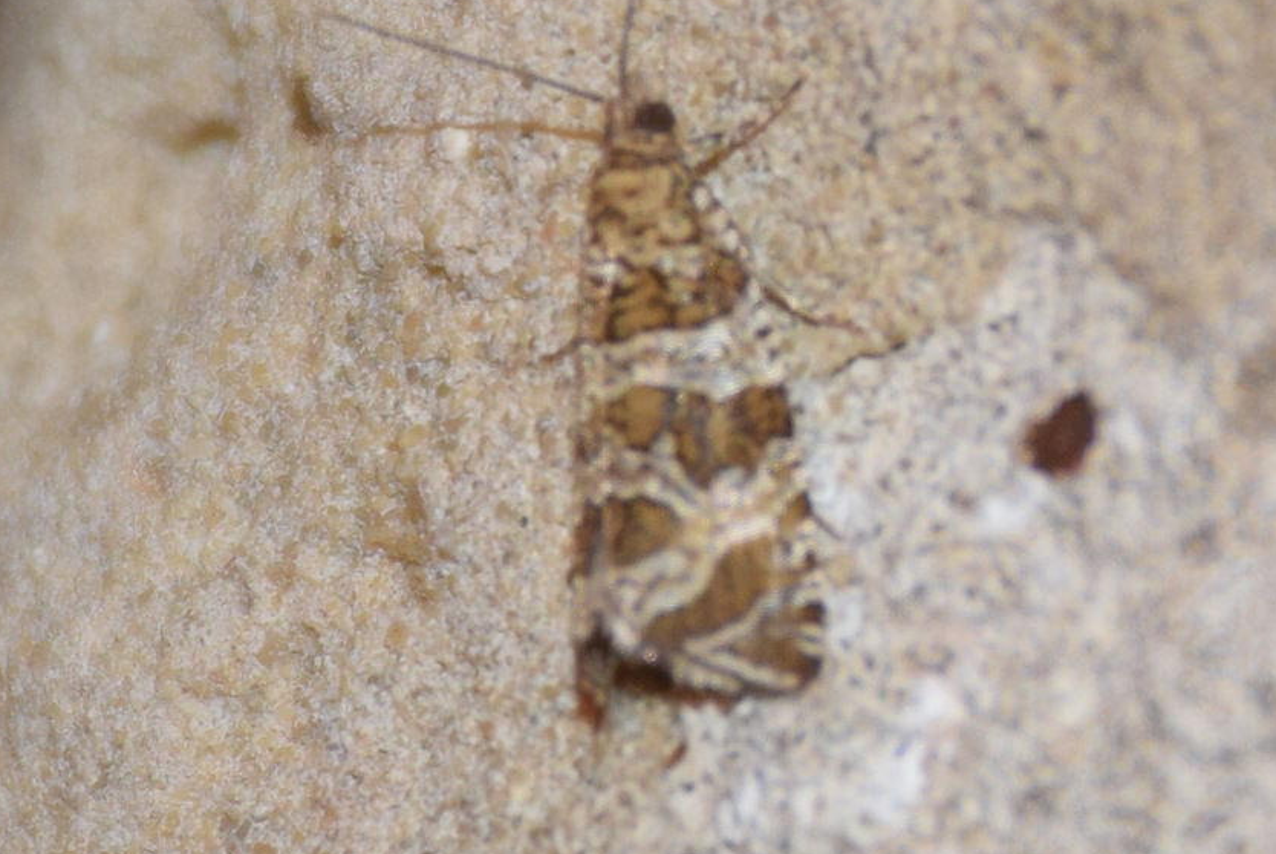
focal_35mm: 241
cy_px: 396
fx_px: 8551
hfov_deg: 8.5
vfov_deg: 5.7
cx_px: 668
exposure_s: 1/60
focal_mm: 140
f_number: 6.3
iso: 320
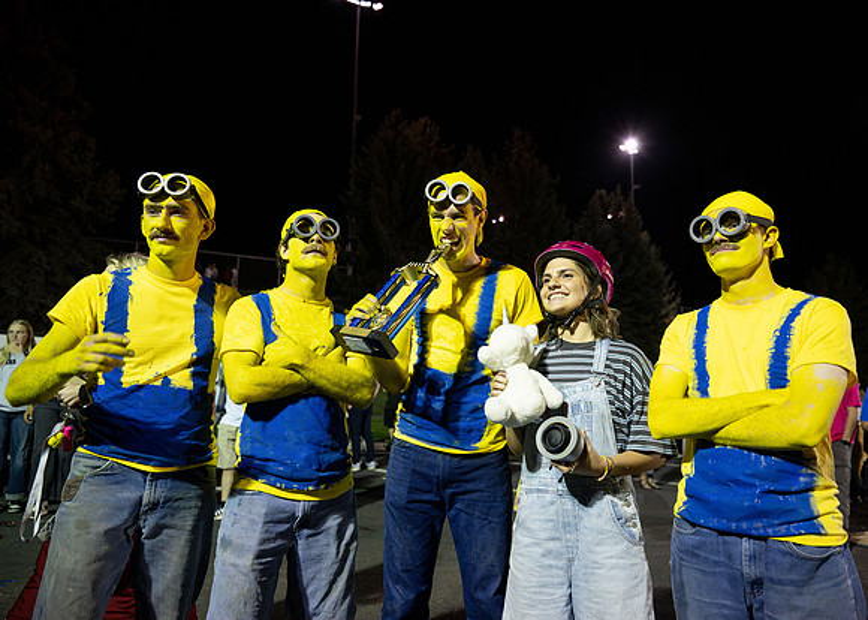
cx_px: 458
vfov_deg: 51.6
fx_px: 640
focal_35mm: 26
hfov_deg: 68.2
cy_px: 300
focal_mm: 24
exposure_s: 1/800
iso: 6400
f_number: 2.8
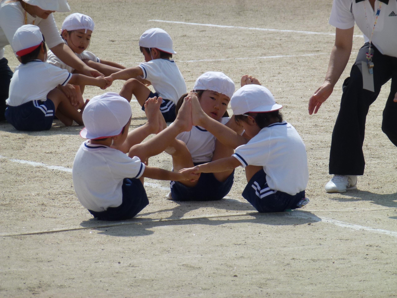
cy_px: 149
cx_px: 198
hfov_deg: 6.5
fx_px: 3486
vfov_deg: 4.9
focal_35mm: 304
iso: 100
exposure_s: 1/1000
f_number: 5.7
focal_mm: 54.5
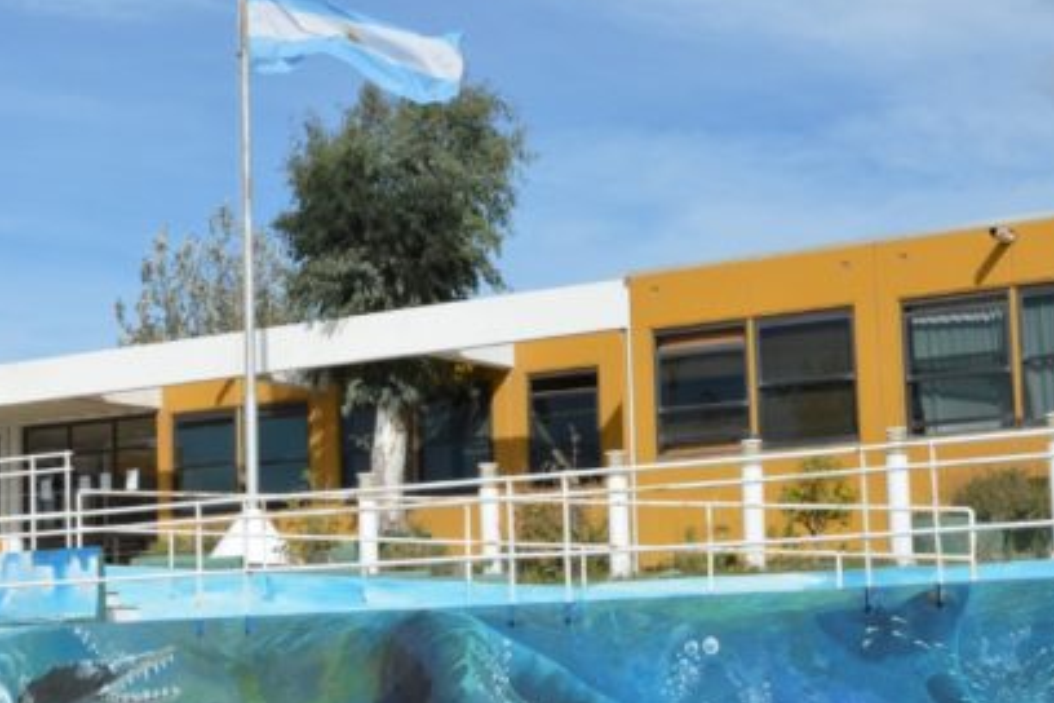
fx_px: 2342
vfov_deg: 17.1
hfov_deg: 25.2
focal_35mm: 80
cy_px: 398
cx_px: 307
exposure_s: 1/1250
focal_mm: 34
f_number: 18
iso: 1600
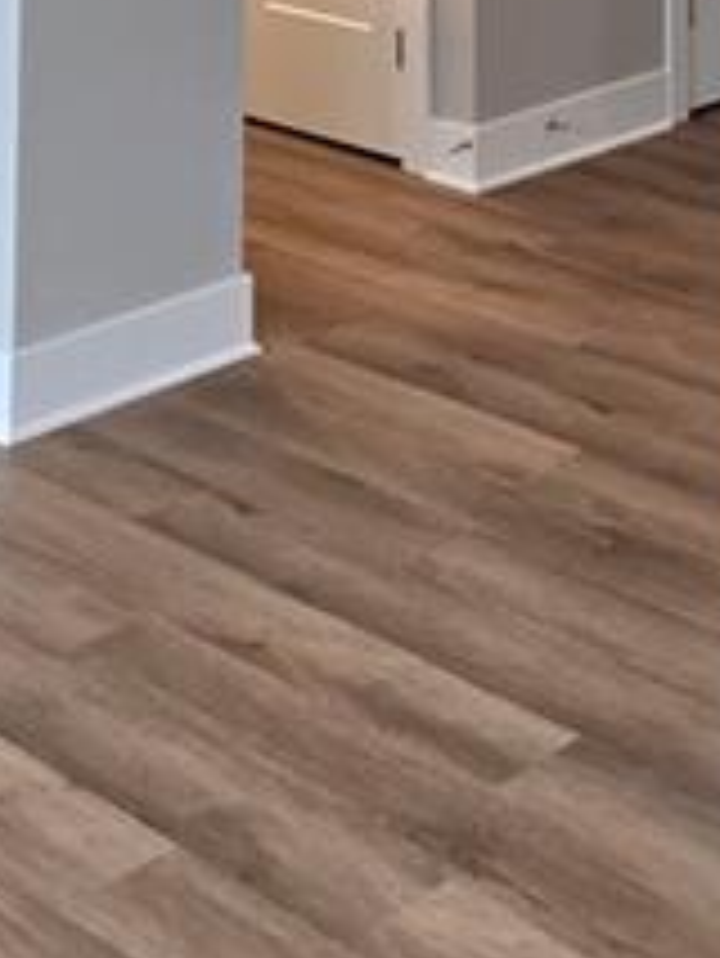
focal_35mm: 83
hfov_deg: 17.8
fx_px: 2300
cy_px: -720
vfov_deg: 18.7
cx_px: 328
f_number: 1.7
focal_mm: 6.3
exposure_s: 1/120
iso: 160
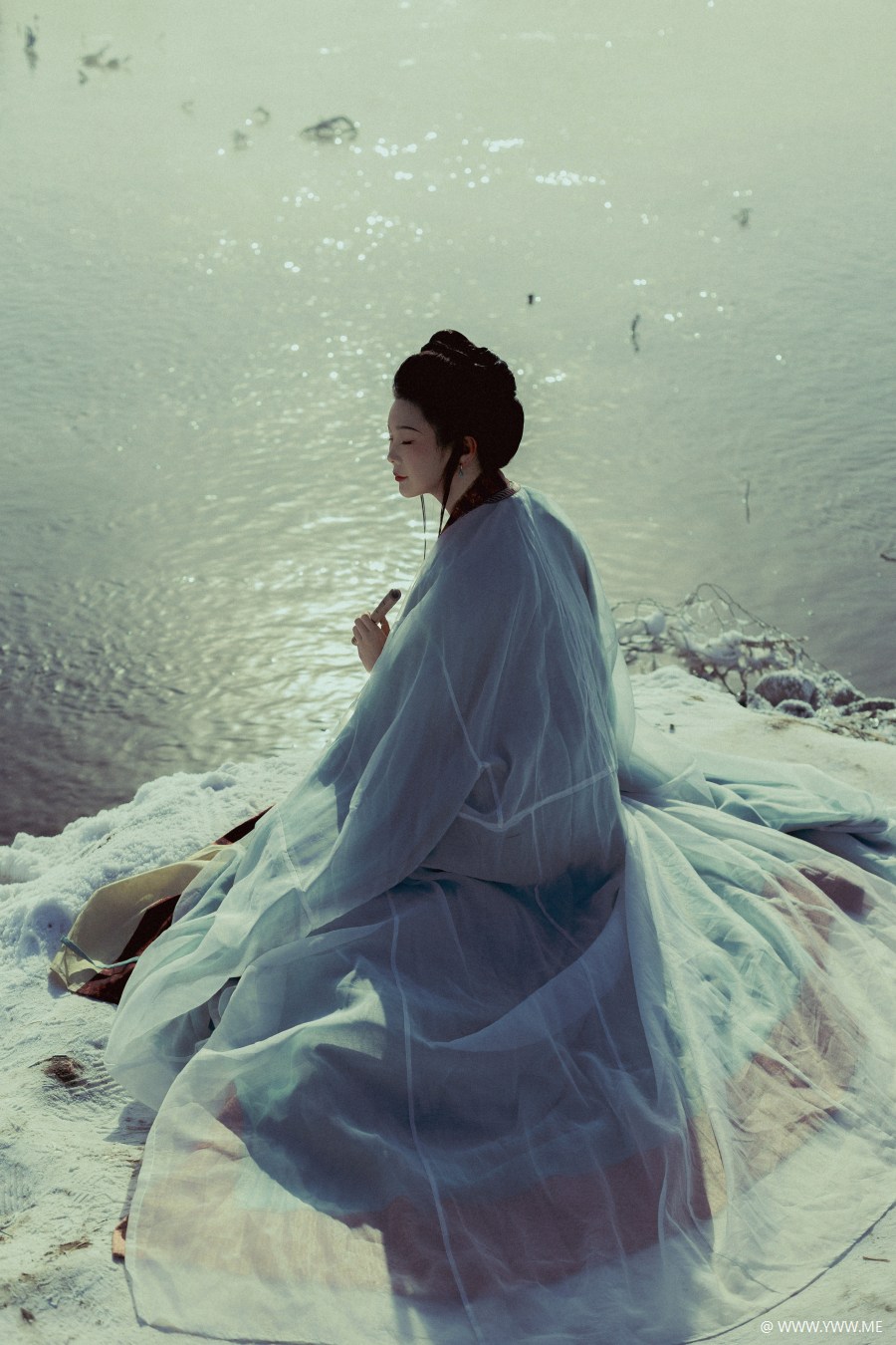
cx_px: 448
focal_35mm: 50
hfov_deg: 27.0
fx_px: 1867
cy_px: 672
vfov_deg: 39.6
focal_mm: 50
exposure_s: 1/1600
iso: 125
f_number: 4
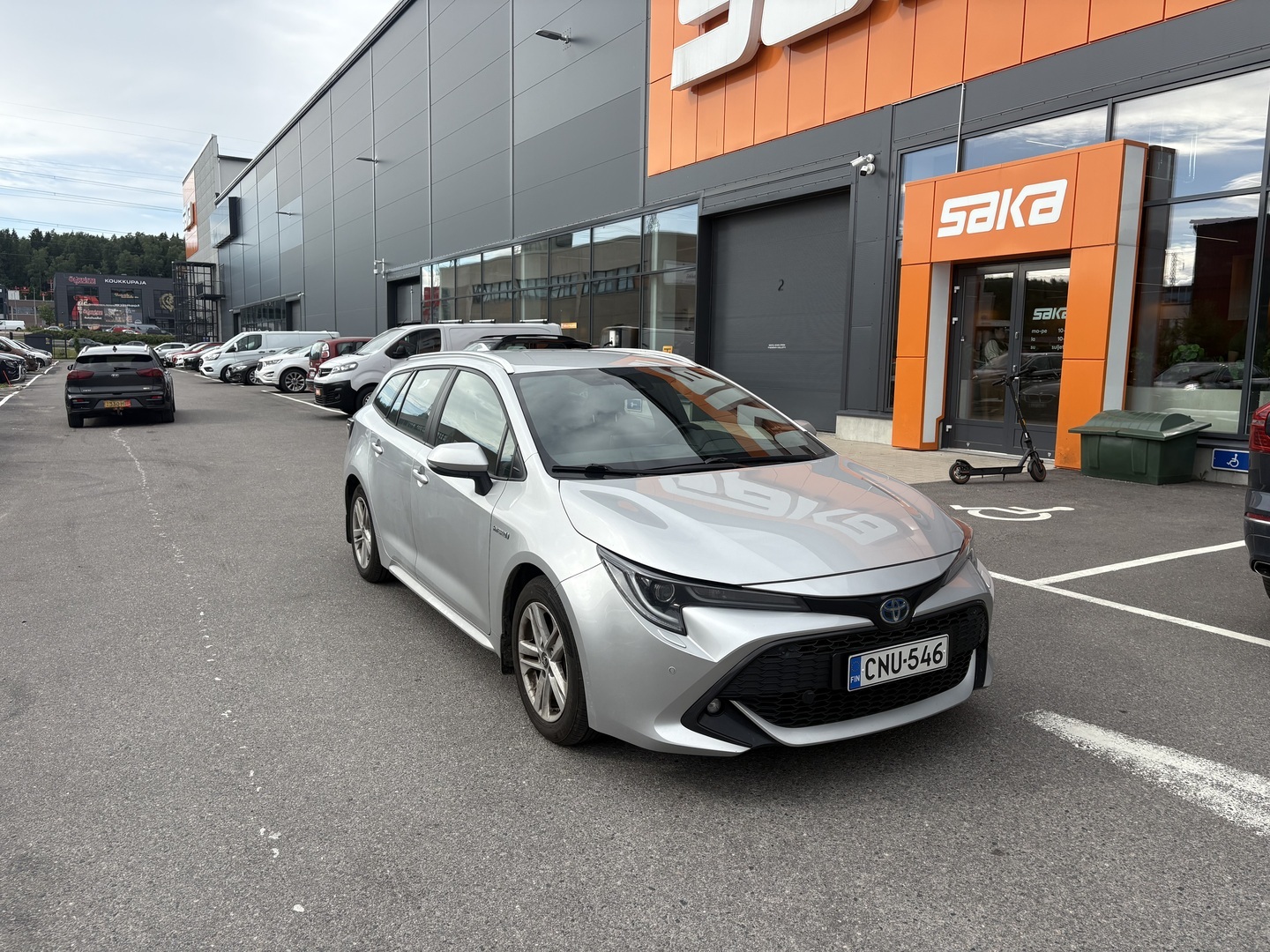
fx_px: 954
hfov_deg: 67.3
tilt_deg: -7.2
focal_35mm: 26
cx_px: 635
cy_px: 476
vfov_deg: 53.1
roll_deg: -0.4
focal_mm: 5.96
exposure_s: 1/1587
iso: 50
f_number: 1.6
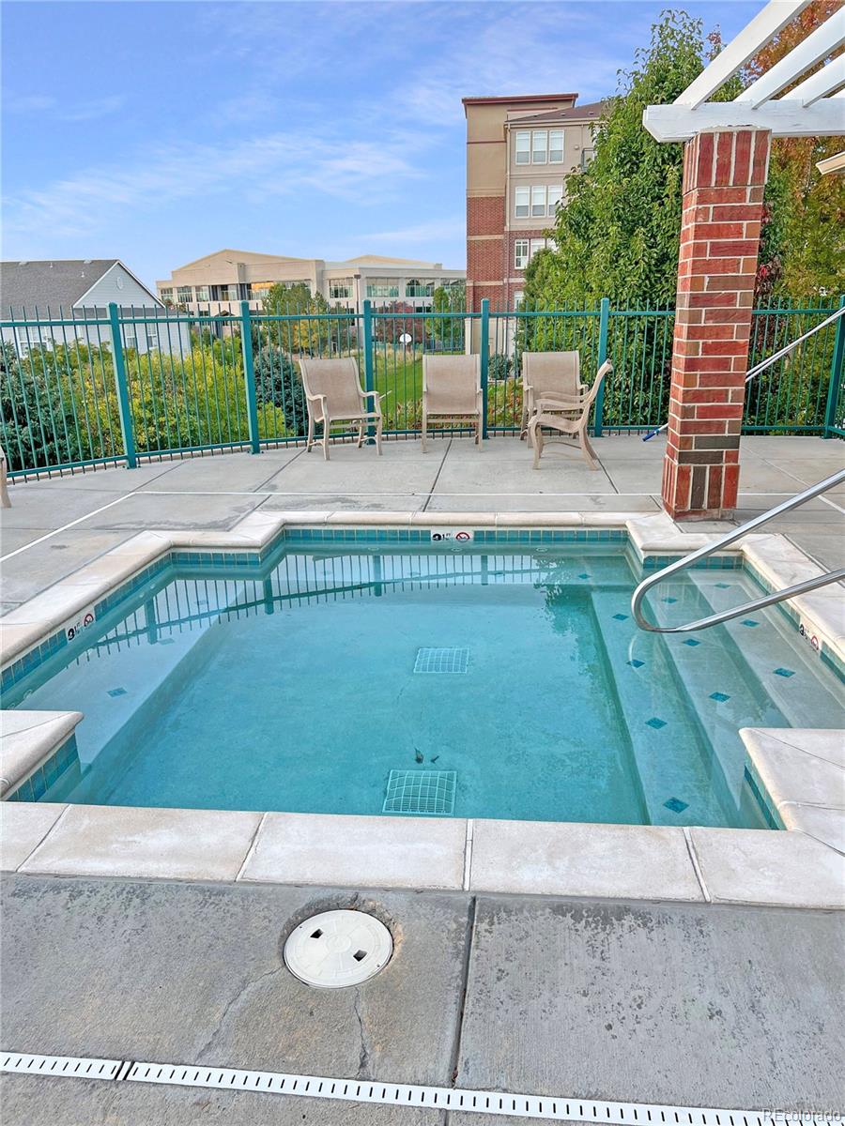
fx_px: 846
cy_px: 563
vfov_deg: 67.3
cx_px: 422
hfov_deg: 53.1
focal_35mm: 26
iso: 32
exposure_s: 1/139
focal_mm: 5.7
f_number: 1.5
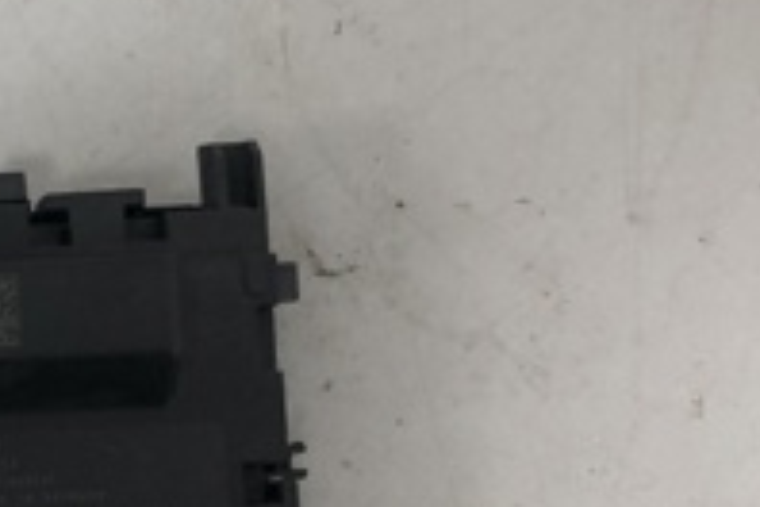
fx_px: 1984
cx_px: -345
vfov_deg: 14.4
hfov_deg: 19.2
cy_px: 434
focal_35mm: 94
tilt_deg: -86.8
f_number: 1.8
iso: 40
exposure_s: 1/25
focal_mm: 4
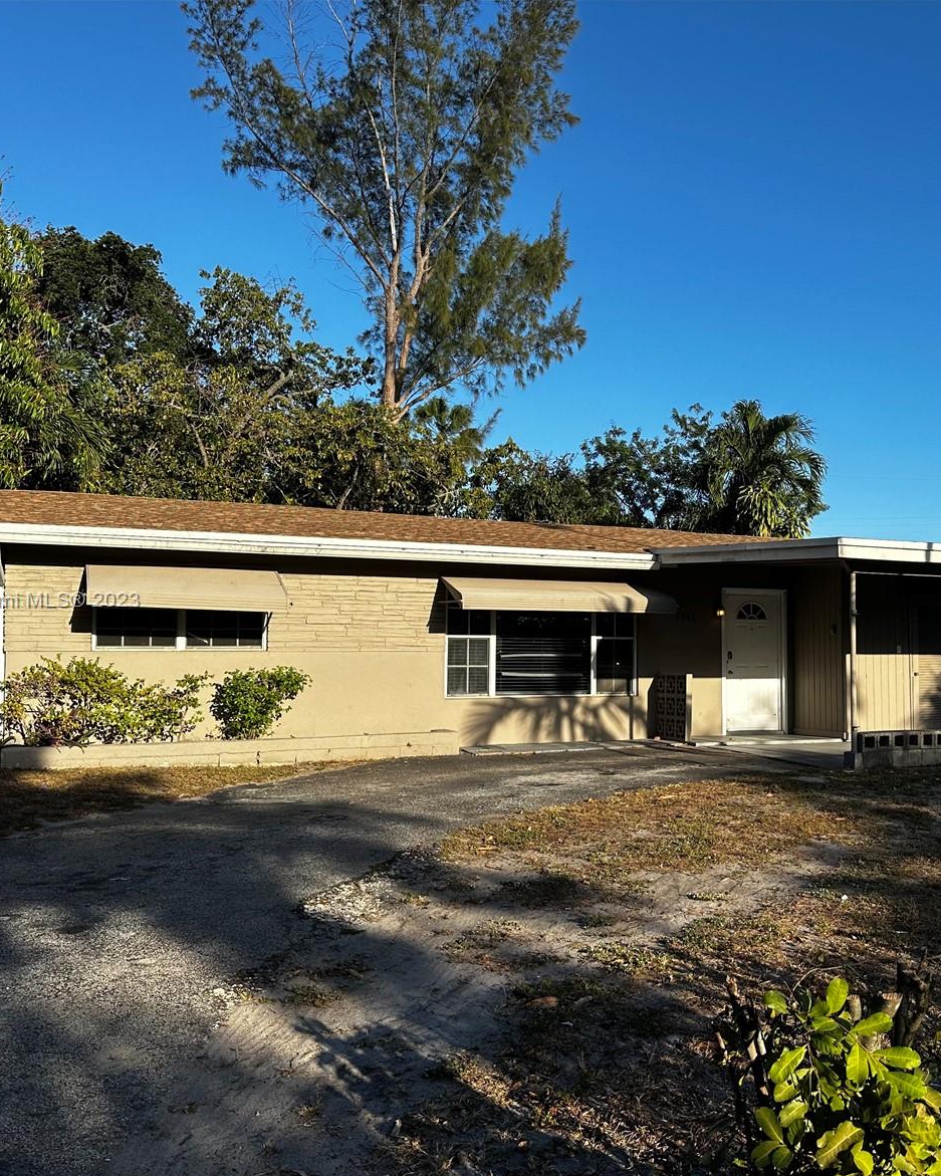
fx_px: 1114
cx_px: 622
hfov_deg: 45.2
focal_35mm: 32
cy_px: 602
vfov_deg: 55.7
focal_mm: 6.86
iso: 80
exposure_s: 1/3356
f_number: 1.78
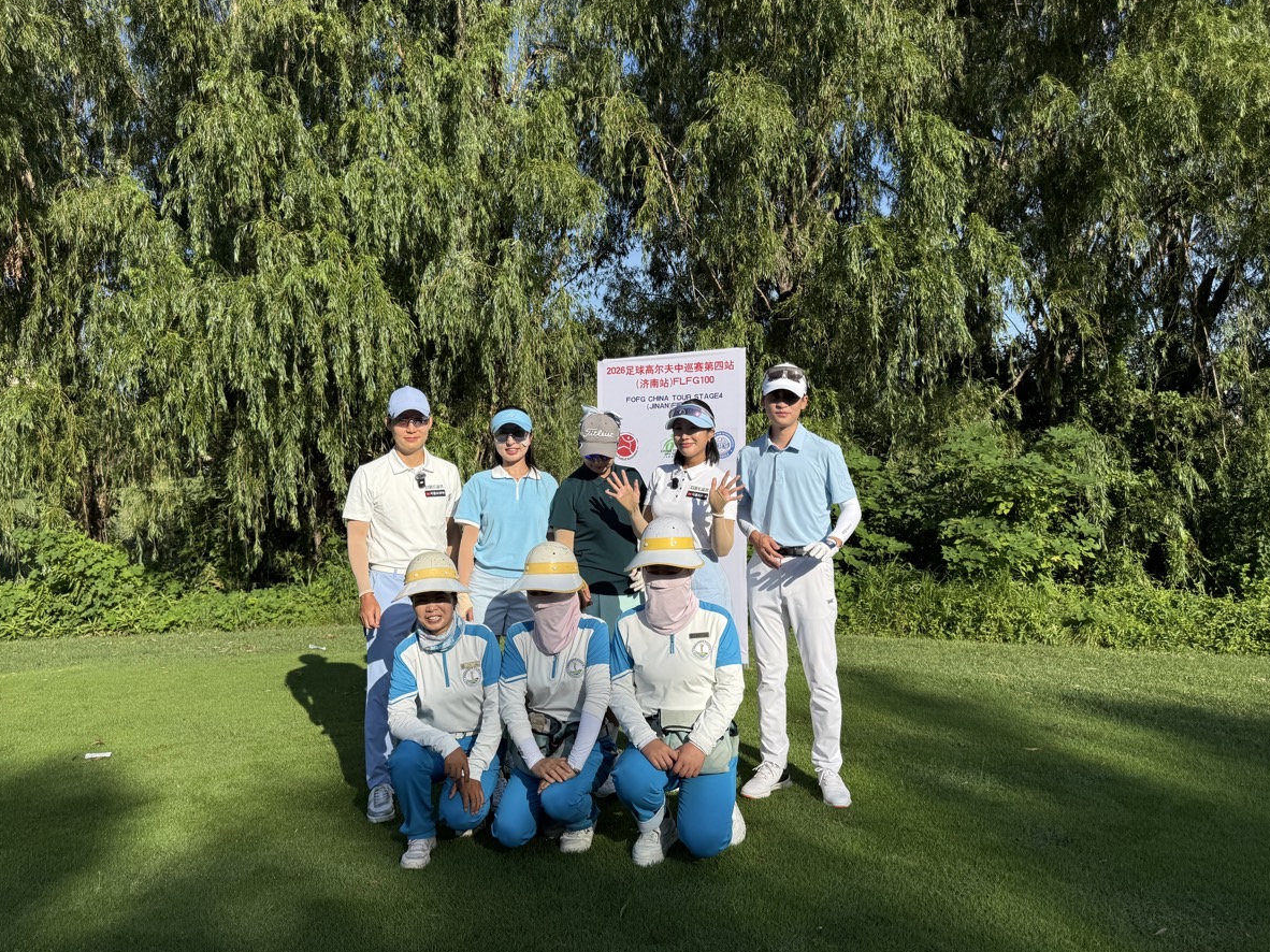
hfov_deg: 67.3
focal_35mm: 26
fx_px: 954
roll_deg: +1.2
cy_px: 451
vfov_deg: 53.0
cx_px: 615
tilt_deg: -0.1
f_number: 1.78
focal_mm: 6.76
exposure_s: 1/6711
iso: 80
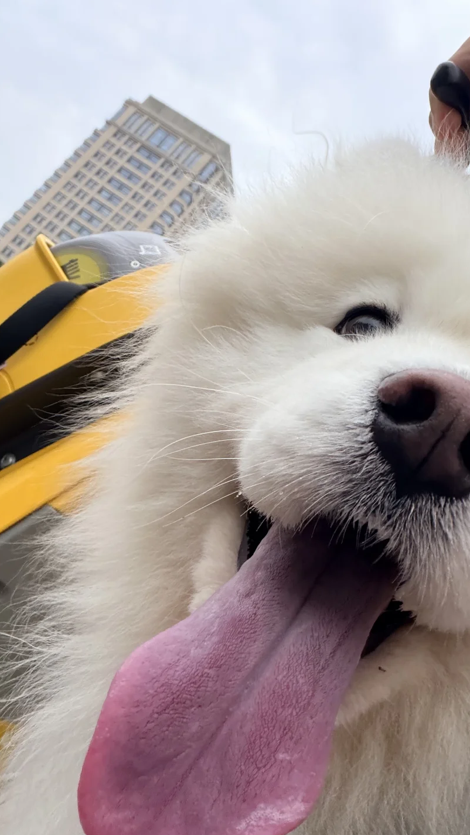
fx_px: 731
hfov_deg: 35.5
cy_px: 417
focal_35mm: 33
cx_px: 289
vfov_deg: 59.5
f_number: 1.9
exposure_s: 1/177
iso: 32
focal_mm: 2.71
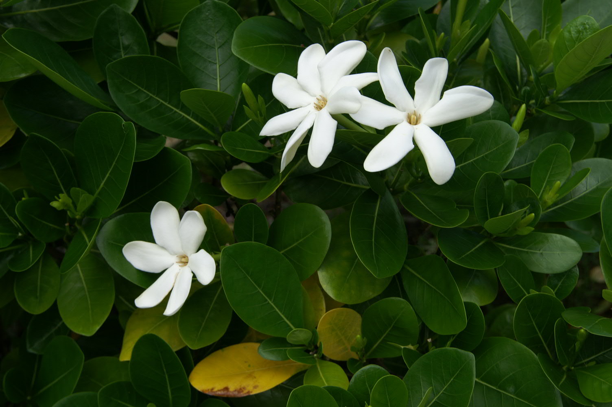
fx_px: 713
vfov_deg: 31.8
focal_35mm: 42
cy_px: 204
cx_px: 306
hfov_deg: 46.4
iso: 100
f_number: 10
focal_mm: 28
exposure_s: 1/160
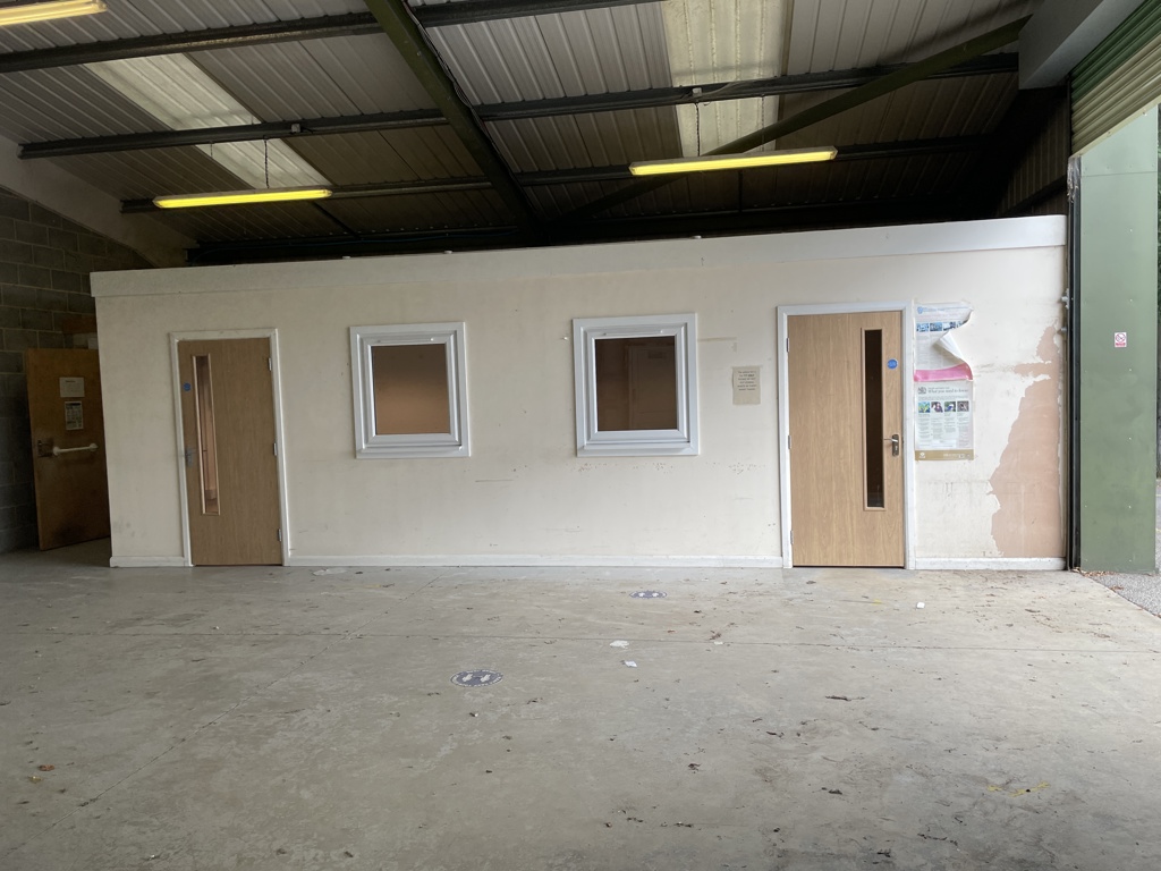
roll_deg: +1.6
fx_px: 872
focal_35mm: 26
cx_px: 580
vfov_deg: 53.1
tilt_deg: -3.5
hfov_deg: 67.3
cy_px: 436
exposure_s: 1/483
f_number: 1.6
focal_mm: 4.2
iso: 32
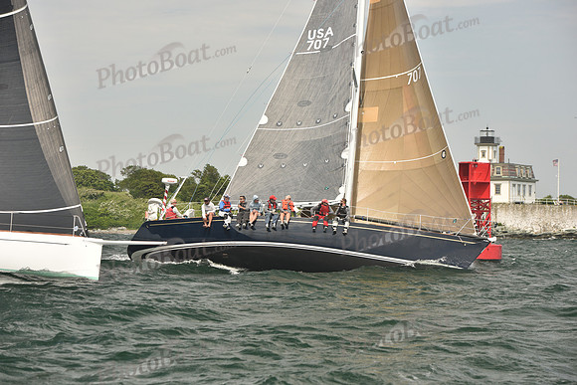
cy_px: 192
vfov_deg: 14.4
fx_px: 1523
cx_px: 288
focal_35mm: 95
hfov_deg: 21.5
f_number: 5.6
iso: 250
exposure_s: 1/640
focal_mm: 95
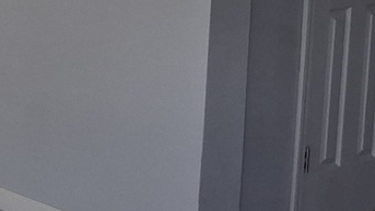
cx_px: -400
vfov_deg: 9.8
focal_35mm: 119
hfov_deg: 14.5
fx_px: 1183
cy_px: -137
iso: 320
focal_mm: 3.98
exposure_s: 1/120
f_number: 1.8
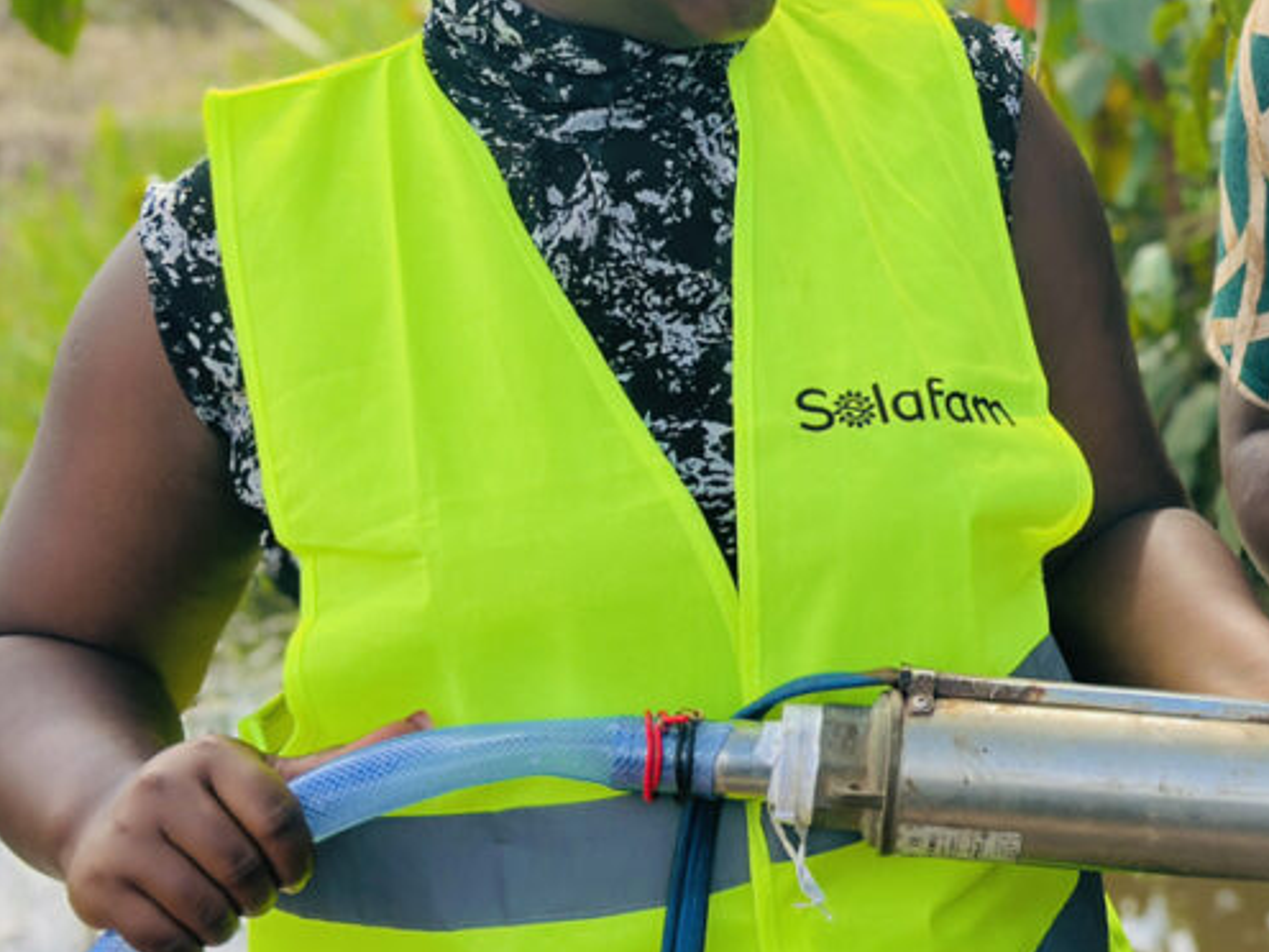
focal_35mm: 99
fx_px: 3629
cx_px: 1139
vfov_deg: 14.8
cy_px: 100
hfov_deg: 19.5
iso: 80
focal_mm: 6.86
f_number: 1.78
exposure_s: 1/911
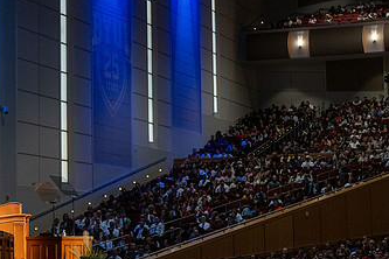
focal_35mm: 122
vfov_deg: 11.2
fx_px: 1318
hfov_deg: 16.7
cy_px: 81
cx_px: 85
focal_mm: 70
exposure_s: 1/125
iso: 1250
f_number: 4
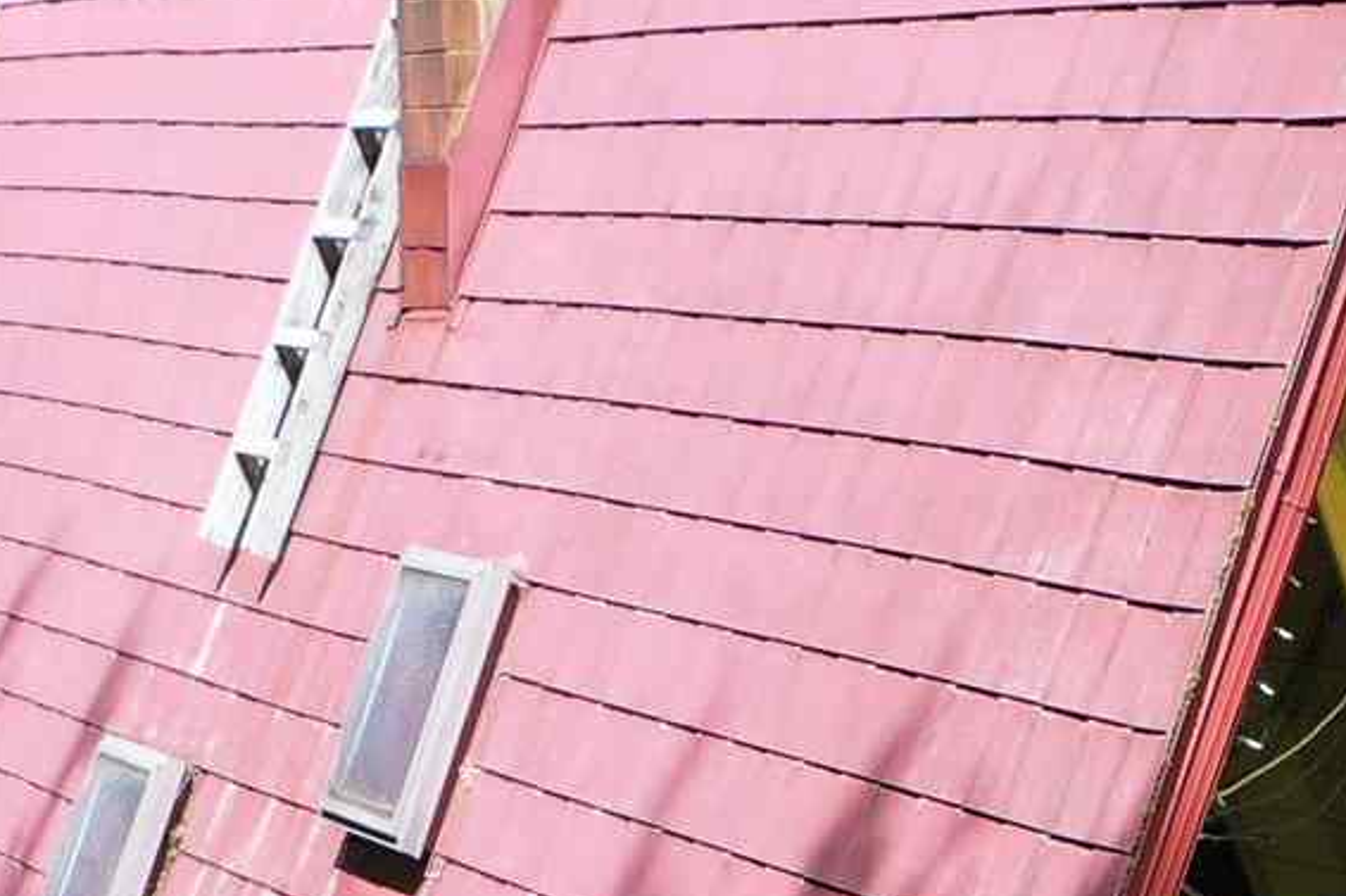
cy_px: 2072
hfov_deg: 13.4
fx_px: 5681
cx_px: 1241
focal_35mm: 152
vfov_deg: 8.3
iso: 100
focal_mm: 10.26
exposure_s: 1/320
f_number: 2.8
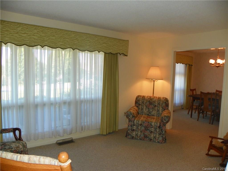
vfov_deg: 53.1
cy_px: 86
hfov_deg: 67.3
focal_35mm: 26
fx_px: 171
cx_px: 114
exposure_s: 1/80
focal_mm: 4.6
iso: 64
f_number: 2.8
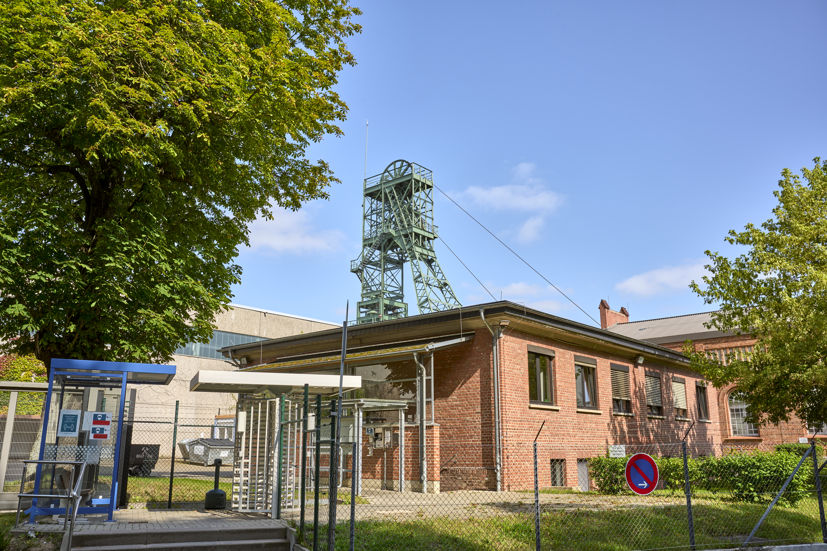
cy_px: 276
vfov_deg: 44.3
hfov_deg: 62.8
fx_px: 678
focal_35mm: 30
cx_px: 414
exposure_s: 1/80
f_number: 11
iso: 64
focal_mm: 29.5
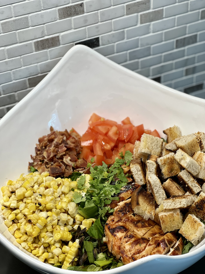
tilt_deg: -44.8
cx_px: 102
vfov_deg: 25.3
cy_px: 137
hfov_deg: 19.1
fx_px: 608
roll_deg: +3.2
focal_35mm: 77
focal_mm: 9
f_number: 2.8
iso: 160
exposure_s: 1/120
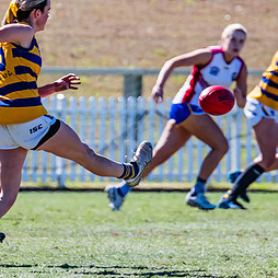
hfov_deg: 1.4
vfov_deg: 1.4
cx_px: 133
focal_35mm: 1249
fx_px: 11348
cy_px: 100
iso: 800
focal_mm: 420
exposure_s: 1/1600
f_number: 8
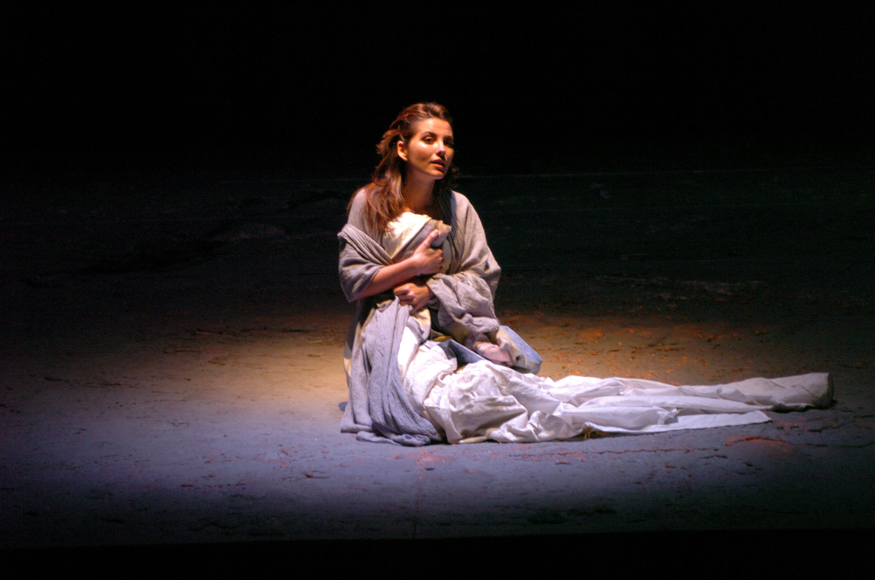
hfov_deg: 6.9
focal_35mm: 300
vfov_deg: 4.6
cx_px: 438
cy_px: 290
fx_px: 7277
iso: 800
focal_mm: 200
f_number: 2.8
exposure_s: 1/40
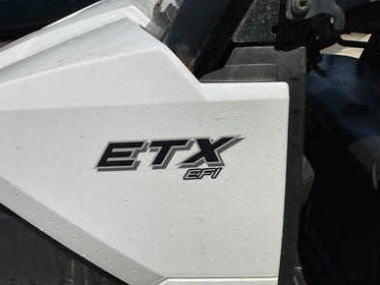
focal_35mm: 30
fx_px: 329
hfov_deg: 60.0
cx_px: 186
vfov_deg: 46.8
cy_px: 142
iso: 25
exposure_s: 1/6536
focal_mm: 3
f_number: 1.8
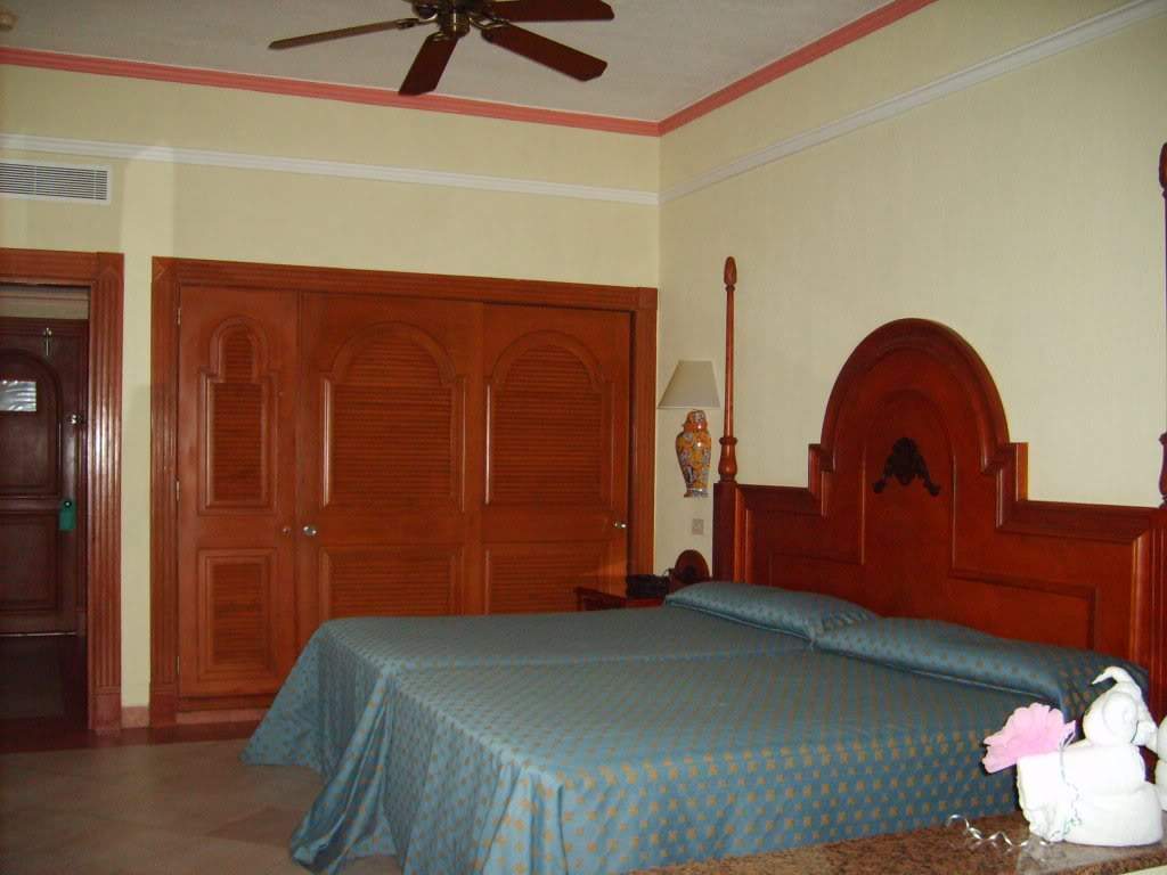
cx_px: 584
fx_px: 1180
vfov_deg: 40.7
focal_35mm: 35
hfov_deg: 52.6
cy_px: 438
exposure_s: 1/45
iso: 213
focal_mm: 5.8
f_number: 2.8
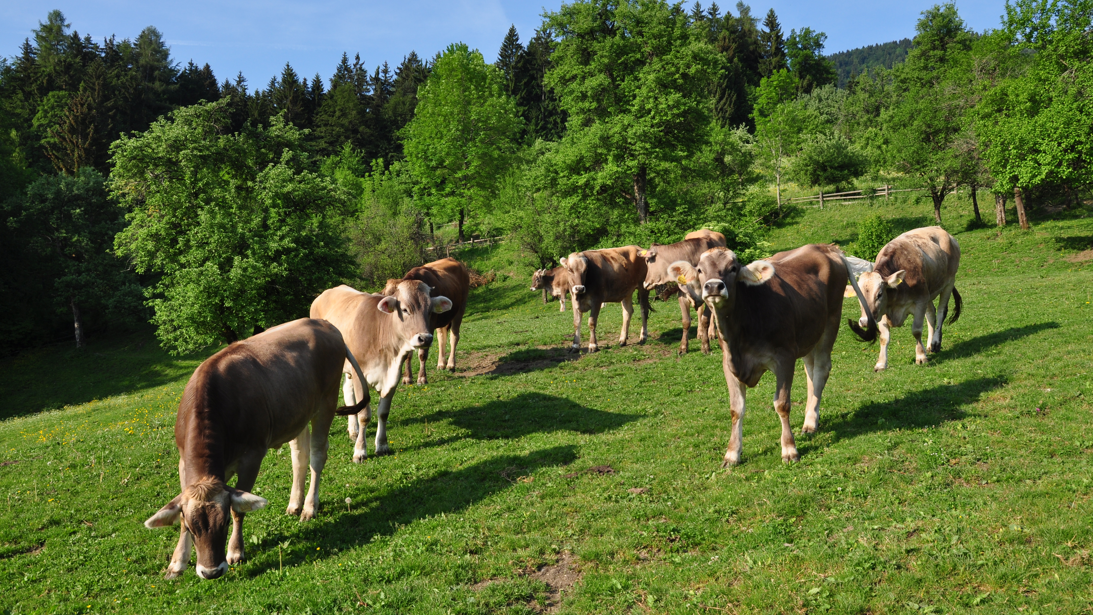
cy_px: 299
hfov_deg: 58.7
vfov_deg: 35.1
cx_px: 550
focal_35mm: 34
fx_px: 972
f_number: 9
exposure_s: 1/320
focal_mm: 21
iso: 200
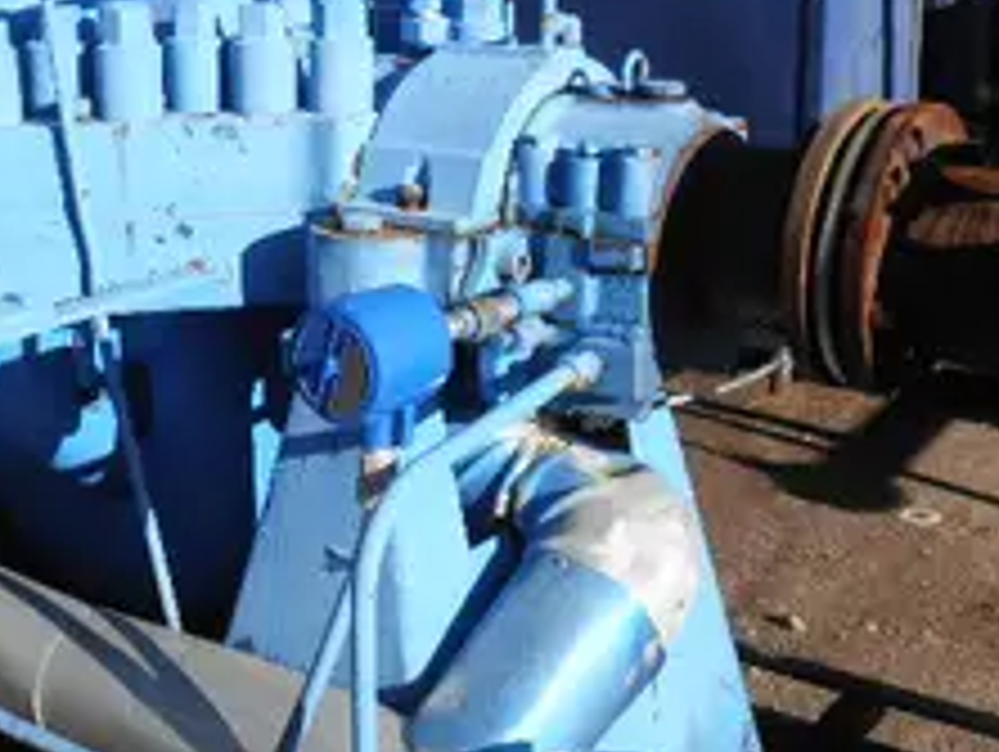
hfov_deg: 30.2
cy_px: 320
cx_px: 252
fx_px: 1820
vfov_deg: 23.3
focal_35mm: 63
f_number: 9.1
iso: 64
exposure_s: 1/80
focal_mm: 6.1
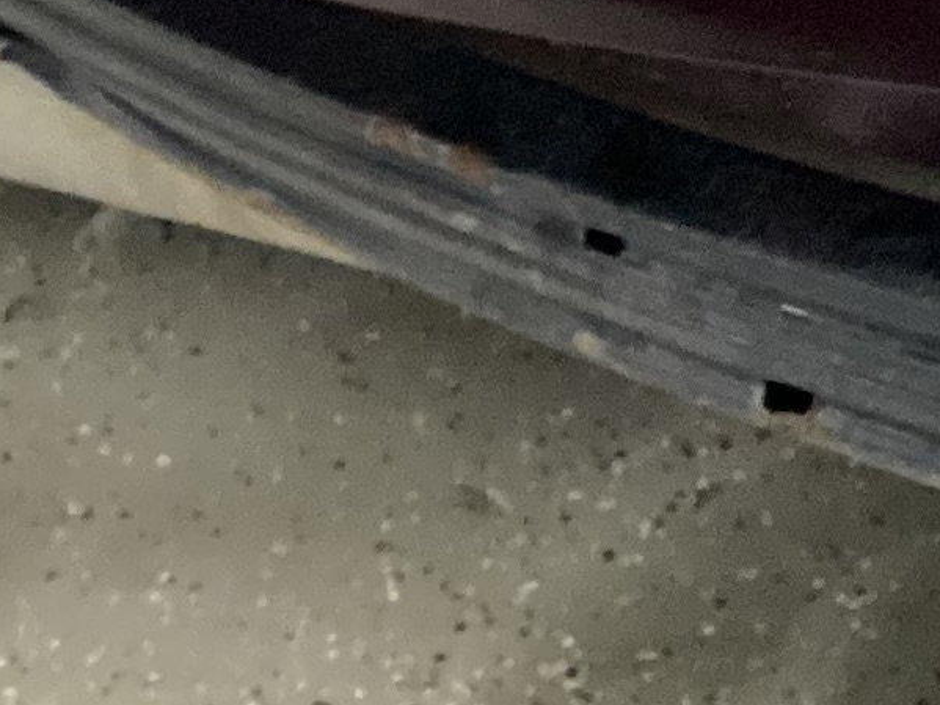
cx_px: 865
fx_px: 4588
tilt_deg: -25.3
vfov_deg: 8.4
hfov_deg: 11.6
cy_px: -612
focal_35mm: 169
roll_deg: +1.8
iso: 640
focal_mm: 3.3
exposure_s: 1/30
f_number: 2.4
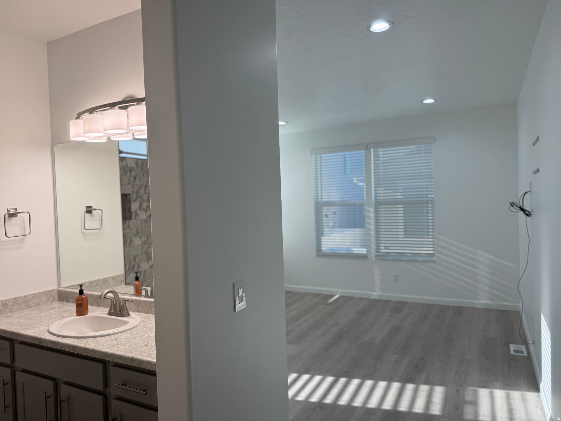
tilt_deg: -0.4
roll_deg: +1.5
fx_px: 389
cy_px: 210
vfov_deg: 56.8
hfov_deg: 71.6
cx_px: 280
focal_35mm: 24
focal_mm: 6.76
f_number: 1.78
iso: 100
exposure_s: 1/260
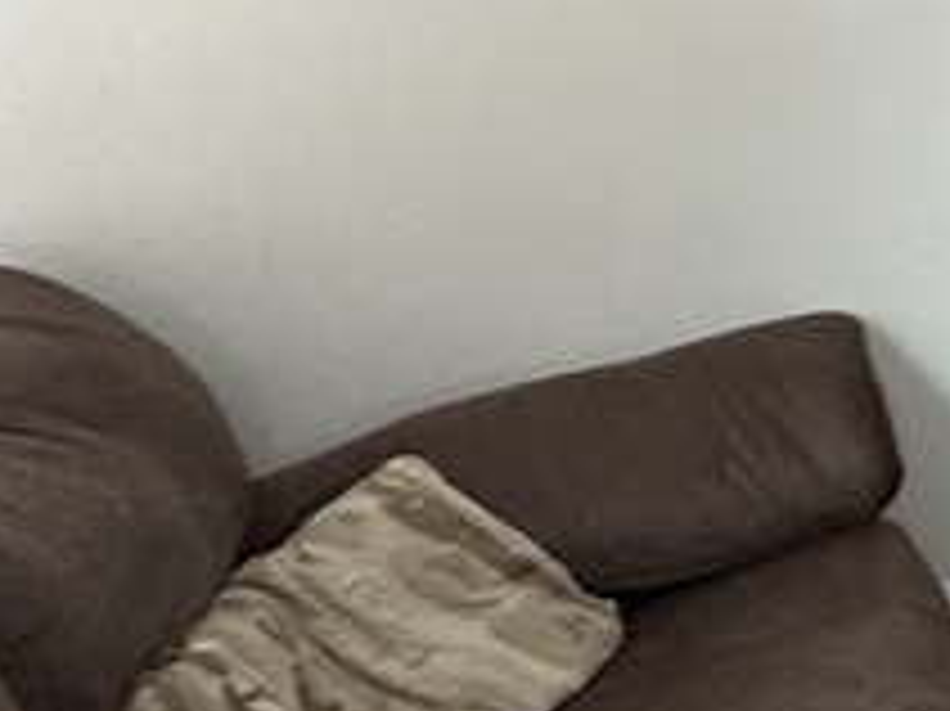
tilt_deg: -3.3
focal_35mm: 68
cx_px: 2188
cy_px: -230
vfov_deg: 19.8
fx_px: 1865
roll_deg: -0.3
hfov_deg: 16.0
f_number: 2.2
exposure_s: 1/60
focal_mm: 2.22
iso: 500
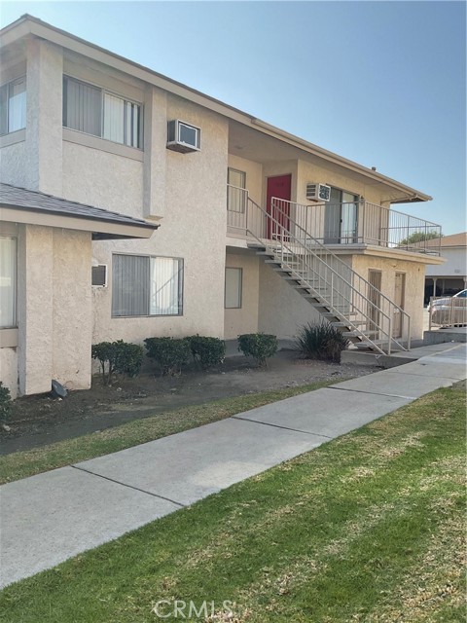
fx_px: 522
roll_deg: -0.9
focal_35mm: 29
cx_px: 234
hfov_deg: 48.2
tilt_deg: -2.5
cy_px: 312
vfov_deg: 61.7
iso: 16
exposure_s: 1/1168
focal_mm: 3
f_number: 1.8
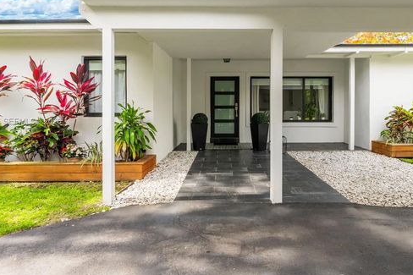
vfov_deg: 57.8
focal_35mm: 22
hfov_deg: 79.3
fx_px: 248
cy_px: 122
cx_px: 227
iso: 250
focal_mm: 11
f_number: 8
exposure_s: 1/80
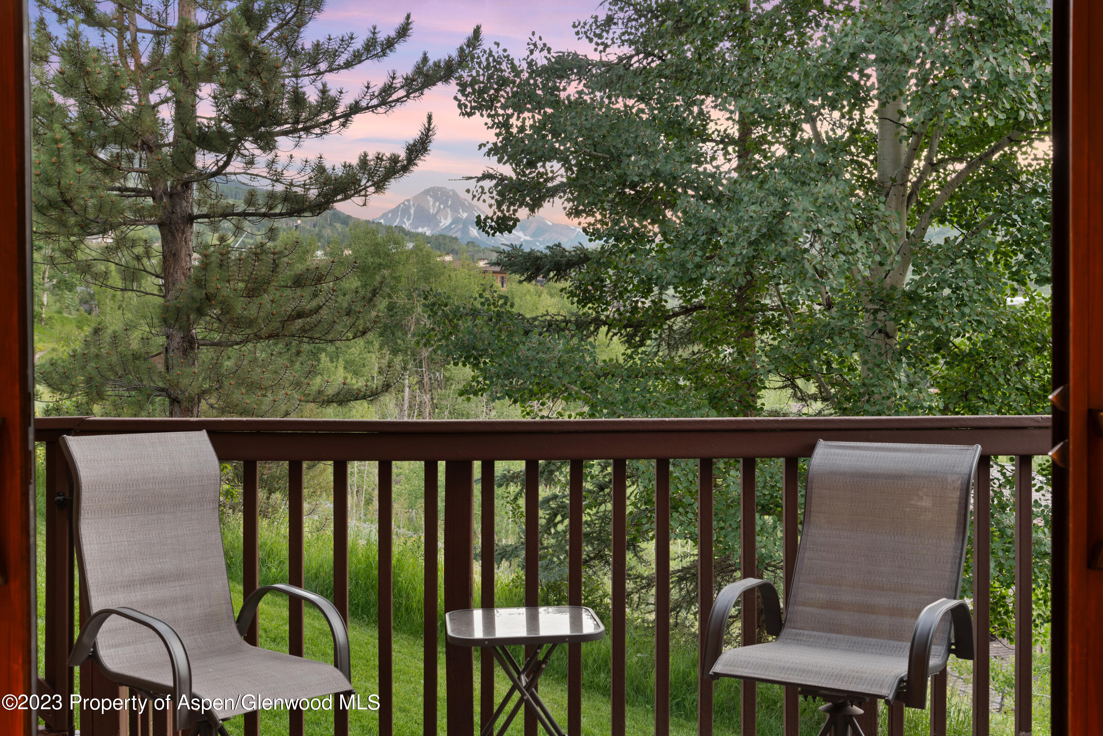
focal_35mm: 46
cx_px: 552
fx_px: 1410
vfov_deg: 29.3
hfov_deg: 42.7
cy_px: 368
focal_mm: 46
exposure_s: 1/1.67
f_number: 8
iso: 100
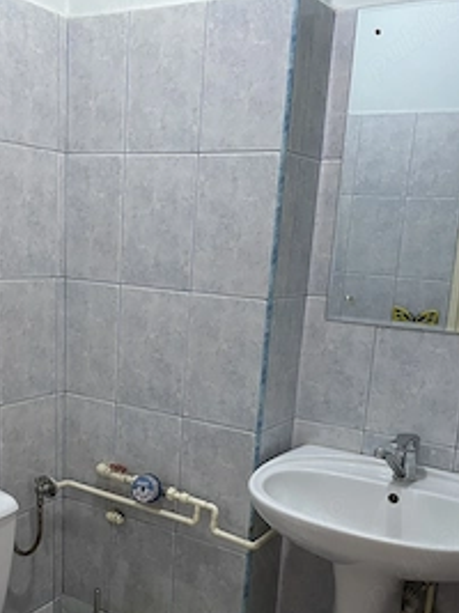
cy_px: 409
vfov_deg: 47.1
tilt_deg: -12.7
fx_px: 690
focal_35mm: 39
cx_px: 177
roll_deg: -2.7
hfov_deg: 36.6
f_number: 1.6
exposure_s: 1/60
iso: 320
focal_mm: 4.2
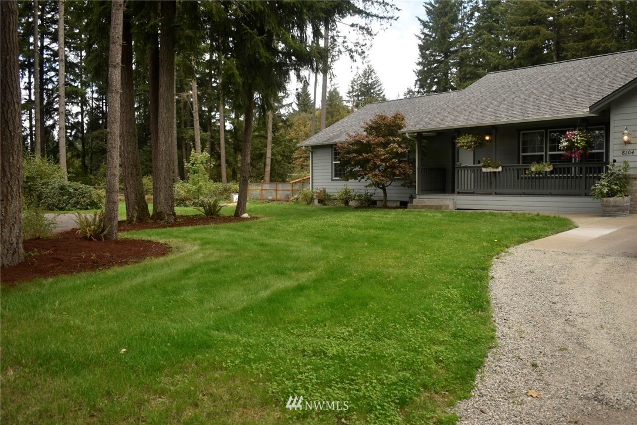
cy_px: 212
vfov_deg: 40.0
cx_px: 318
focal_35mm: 33
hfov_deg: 57.2
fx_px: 584
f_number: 5
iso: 400
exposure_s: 1/250
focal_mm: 22
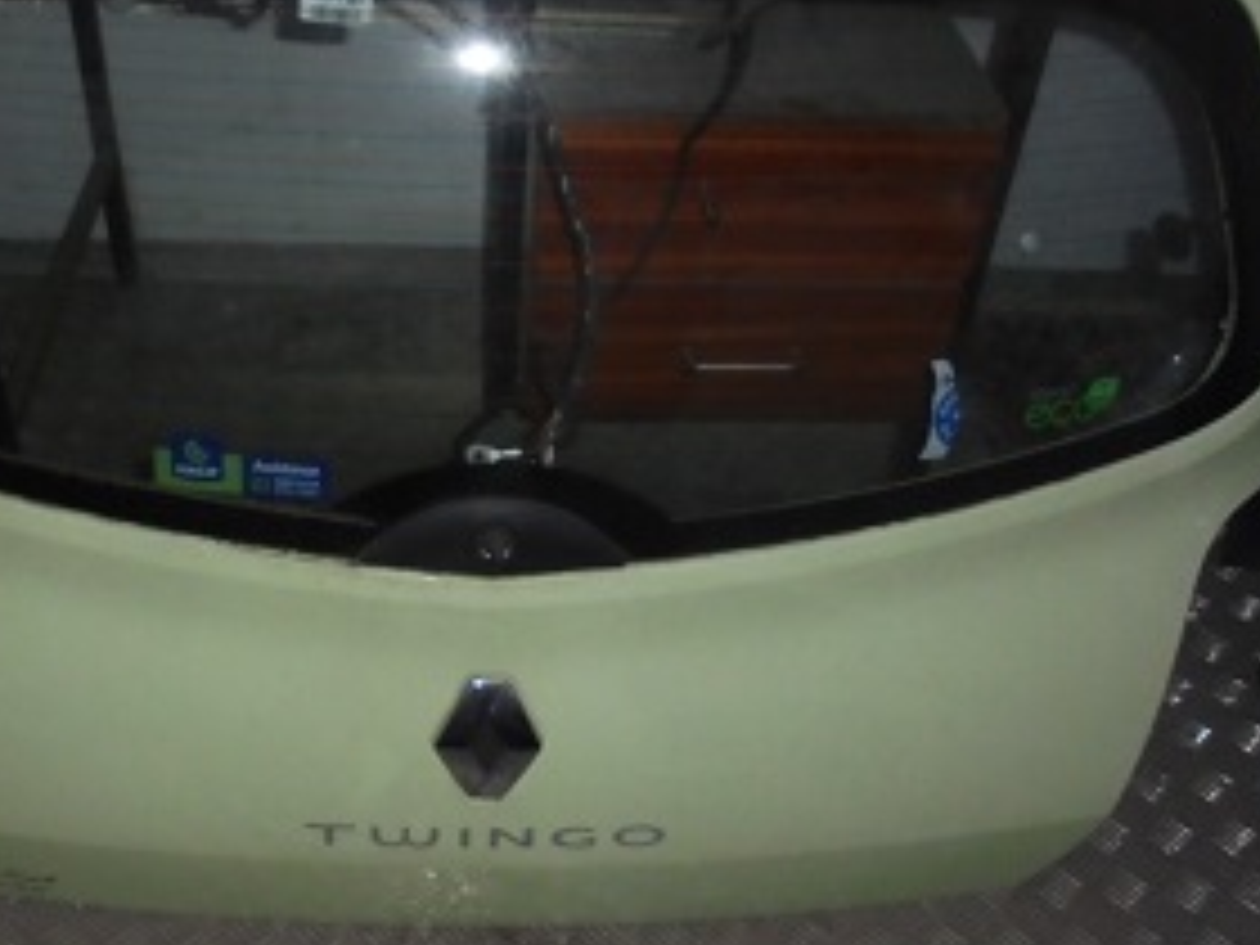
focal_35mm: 41
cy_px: 407
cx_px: 475
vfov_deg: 35.1
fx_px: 1492
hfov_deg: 45.4
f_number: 3.5
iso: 320
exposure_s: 1/30
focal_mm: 4.6
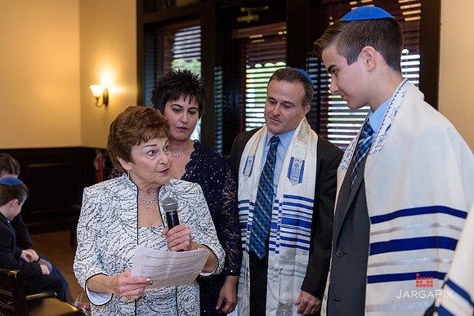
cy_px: 158
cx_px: 237
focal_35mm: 45
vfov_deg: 29.9
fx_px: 593
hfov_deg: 43.6
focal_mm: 45
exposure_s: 1/125
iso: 1250
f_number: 3.2
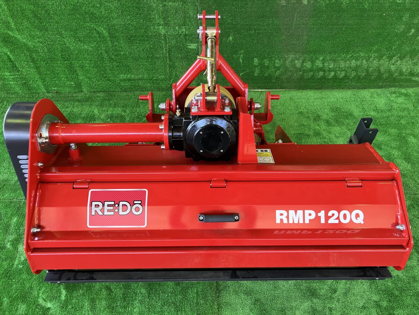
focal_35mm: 28
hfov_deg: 63.4
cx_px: 210
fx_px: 339
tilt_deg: -51.2
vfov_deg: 49.7
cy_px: 158
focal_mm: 3.99
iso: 100
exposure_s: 1/60
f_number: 1.8
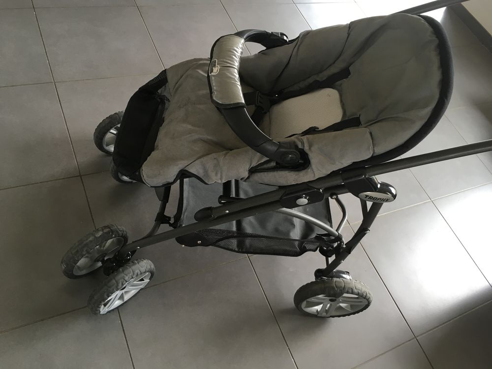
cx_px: 246
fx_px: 412
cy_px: 184
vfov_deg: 48.2
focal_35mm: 29
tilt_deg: -52.1
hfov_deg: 61.7
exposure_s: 1/33
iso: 50
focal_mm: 4.15
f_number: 2.2
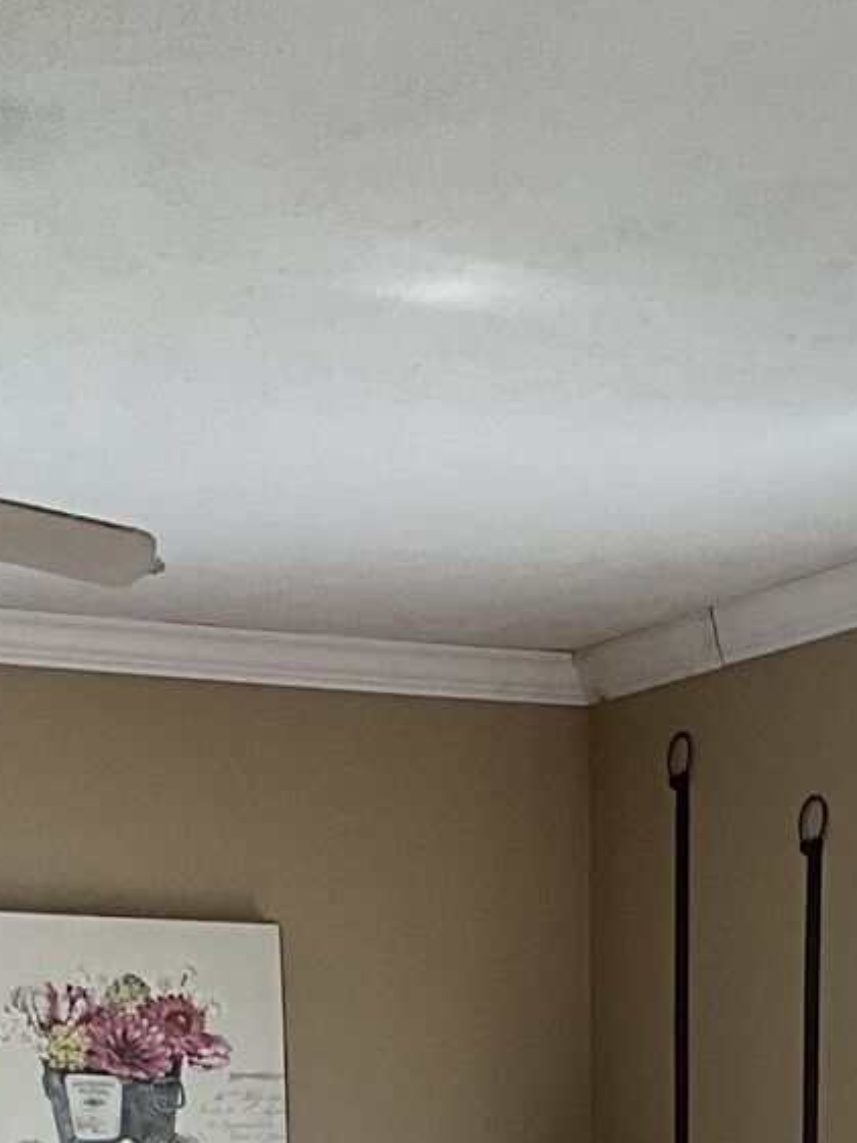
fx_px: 3927
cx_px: 719
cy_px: 1671
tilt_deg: -5.9
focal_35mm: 119
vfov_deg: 15.4
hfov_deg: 12.4
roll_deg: +0.0
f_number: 1.8
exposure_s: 1/60
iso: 80
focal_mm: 3
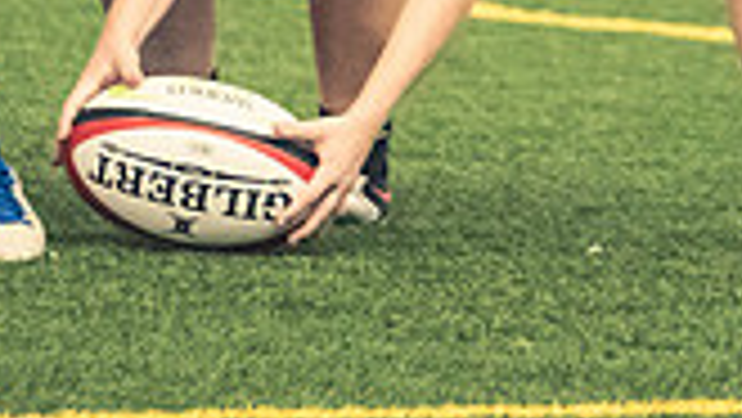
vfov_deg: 1.1
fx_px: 21161
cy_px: -333
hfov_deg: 2.0
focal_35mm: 1075
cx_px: 301
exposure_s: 1/500
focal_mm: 195
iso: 12800
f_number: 2.8
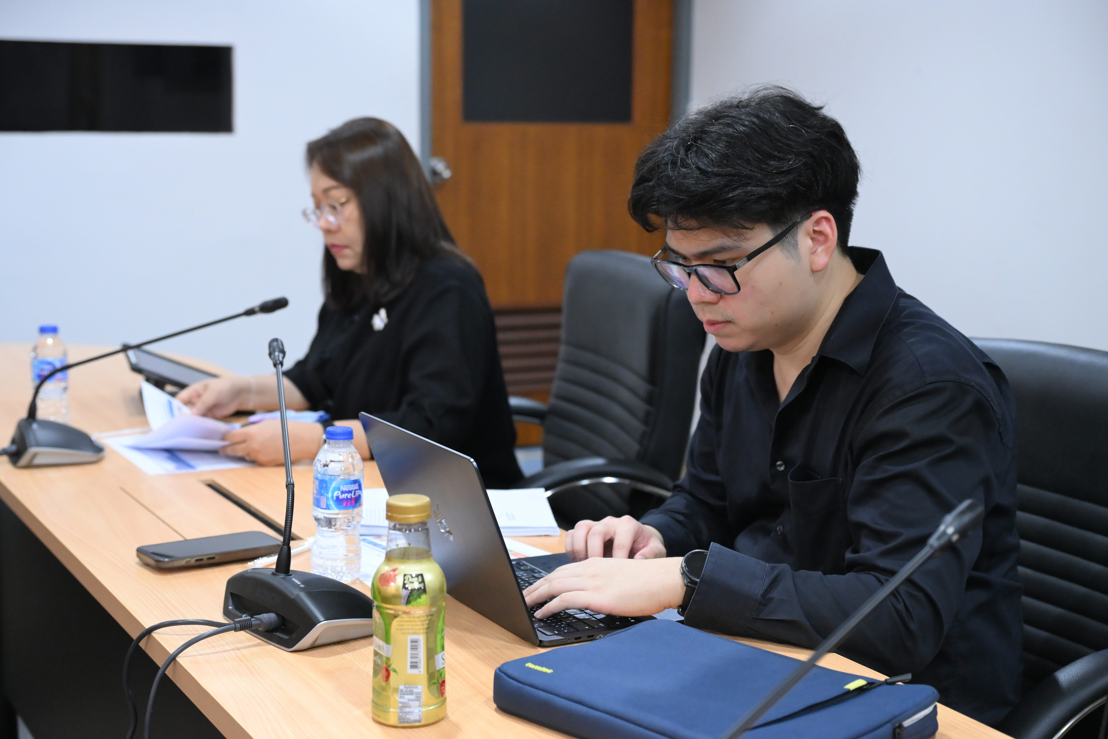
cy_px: 370
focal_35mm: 54
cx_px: 554
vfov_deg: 25.1
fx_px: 1662
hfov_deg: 36.9
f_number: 4
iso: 6400
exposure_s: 1/250
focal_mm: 54
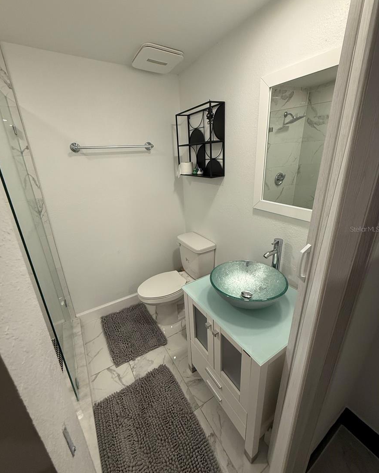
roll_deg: +1.8
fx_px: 210
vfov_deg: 96.7
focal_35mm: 15
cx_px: 186
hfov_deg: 84.1
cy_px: 229
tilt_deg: -19.1
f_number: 2.2
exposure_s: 1/120
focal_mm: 2.22
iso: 250
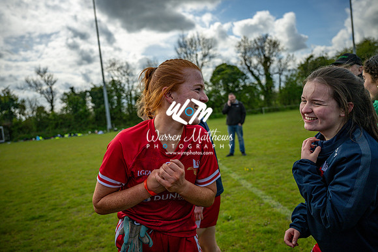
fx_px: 284
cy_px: 126
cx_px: 189
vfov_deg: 48.0
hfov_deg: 67.4
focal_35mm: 27
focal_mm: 27
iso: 160
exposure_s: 1/6400
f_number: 2.8
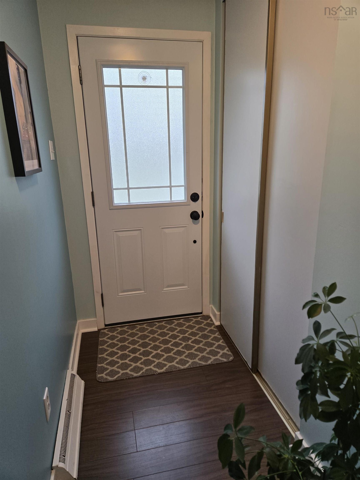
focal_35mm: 23
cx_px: 180
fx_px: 319
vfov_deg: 73.9
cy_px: 240
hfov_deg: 58.9
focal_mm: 5.4
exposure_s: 1/120
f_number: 1.8
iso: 200
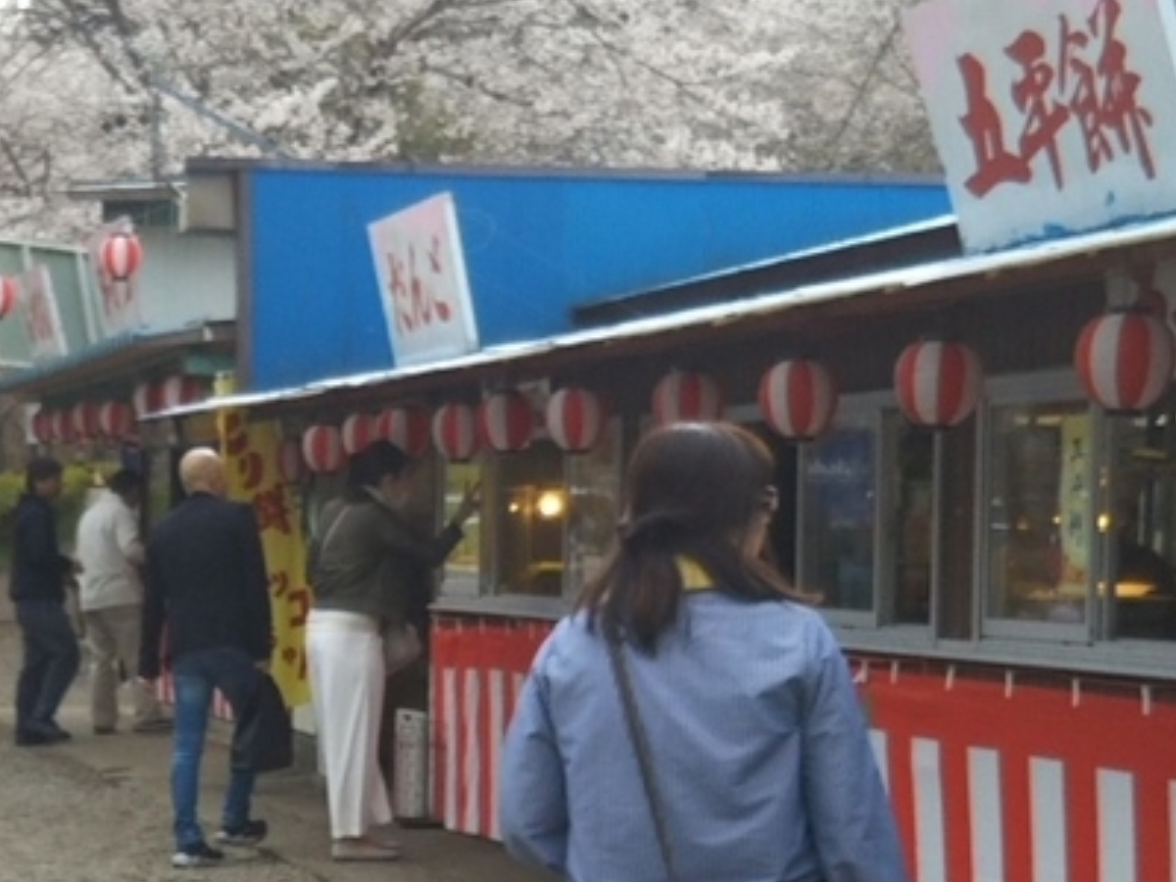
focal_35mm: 90
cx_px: 344
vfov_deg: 16.3
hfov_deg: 21.6
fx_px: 3058
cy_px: 706
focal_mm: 4
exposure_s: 1/172
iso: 25
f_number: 2.2
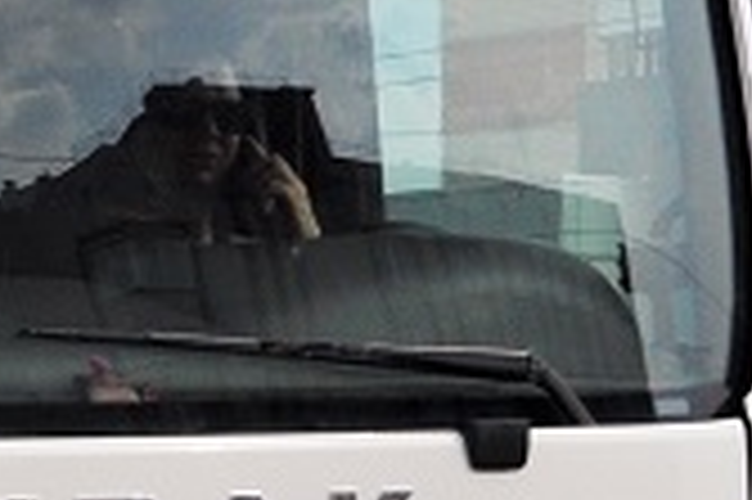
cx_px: -612
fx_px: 7638
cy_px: 709
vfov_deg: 3.7
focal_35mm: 366
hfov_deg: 5.5
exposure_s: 1/2000
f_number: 8
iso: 400
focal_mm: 34
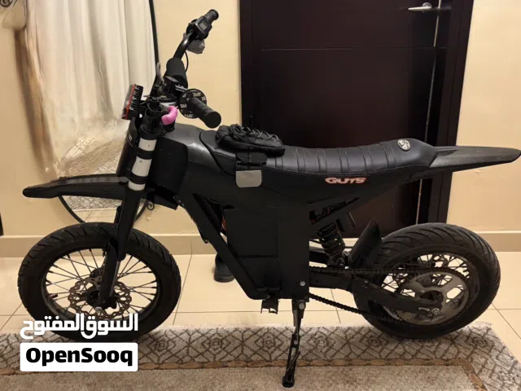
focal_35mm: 26
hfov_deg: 67.3
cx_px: 260
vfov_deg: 53.1
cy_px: 196
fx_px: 391
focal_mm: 5.96
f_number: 1.6
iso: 400
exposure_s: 1/33
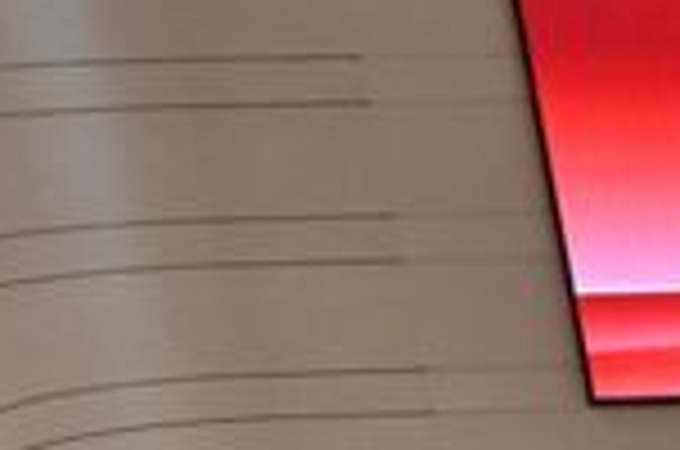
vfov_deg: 7.9
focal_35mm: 163
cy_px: 1010
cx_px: 2252
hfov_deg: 9.1
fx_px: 3072
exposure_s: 1/160
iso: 2800
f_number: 9
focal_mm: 24
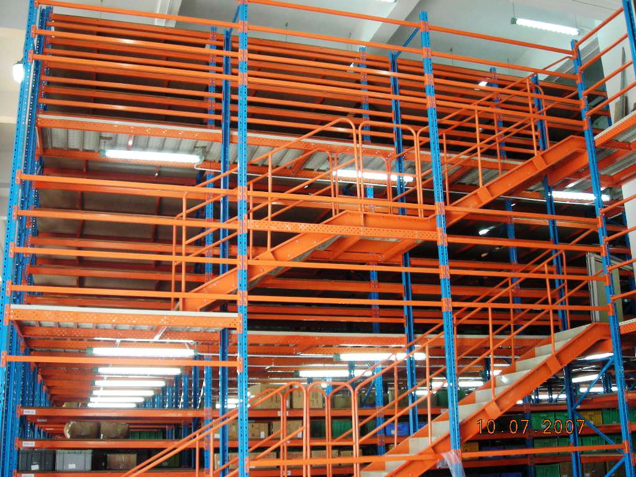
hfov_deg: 49.0
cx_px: 318
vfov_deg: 37.7
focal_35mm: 38
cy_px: 238
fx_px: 698
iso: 200
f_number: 3.2
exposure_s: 1/29
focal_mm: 6.3
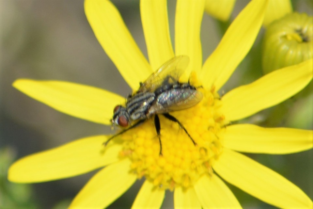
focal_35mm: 450
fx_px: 3913
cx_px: 156
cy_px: 104
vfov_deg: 3.1
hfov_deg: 4.6
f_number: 8
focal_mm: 300
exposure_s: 1/320
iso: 100
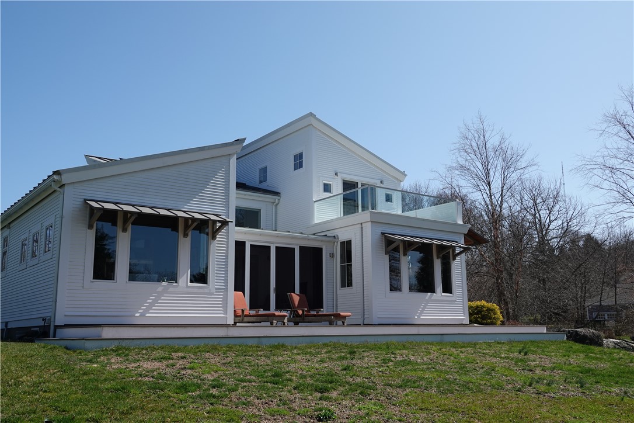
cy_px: 212
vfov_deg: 38.9
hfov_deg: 55.8
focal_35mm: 34
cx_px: 317
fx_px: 599
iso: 100
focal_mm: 12.63
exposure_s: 1/1000
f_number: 4
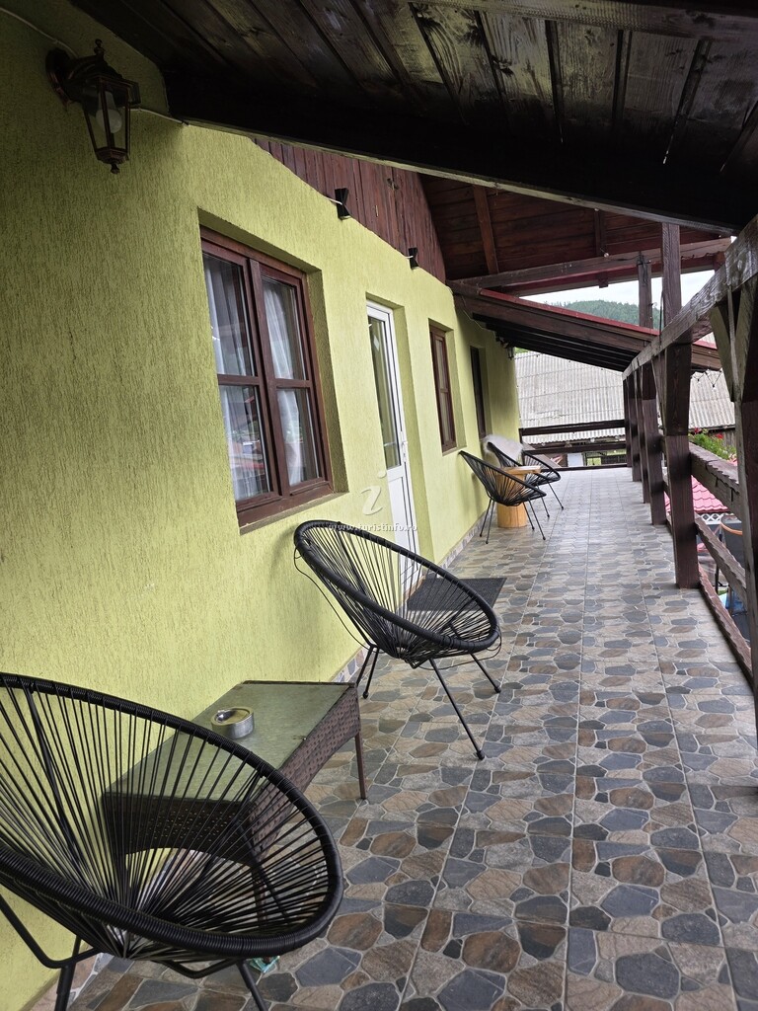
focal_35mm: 23
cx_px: 379
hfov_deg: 58.9
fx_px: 672
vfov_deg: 73.9
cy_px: 506
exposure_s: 1/180
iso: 32
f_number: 1.7
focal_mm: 6.3
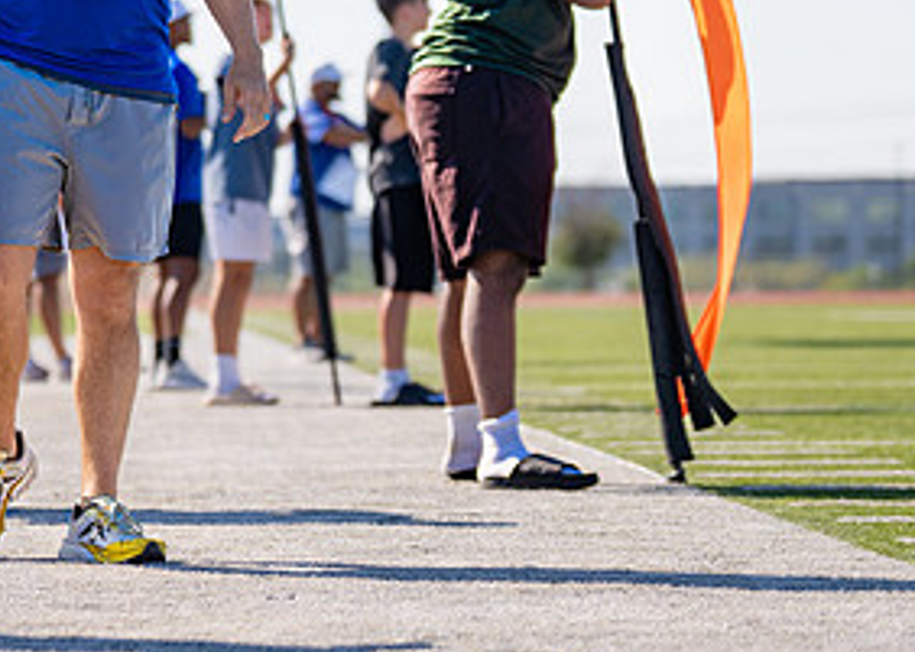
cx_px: 104
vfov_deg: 6.2
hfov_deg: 8.7
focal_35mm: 232
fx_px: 6025
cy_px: 152
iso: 100
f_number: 2.8
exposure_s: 1/1250
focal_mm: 91
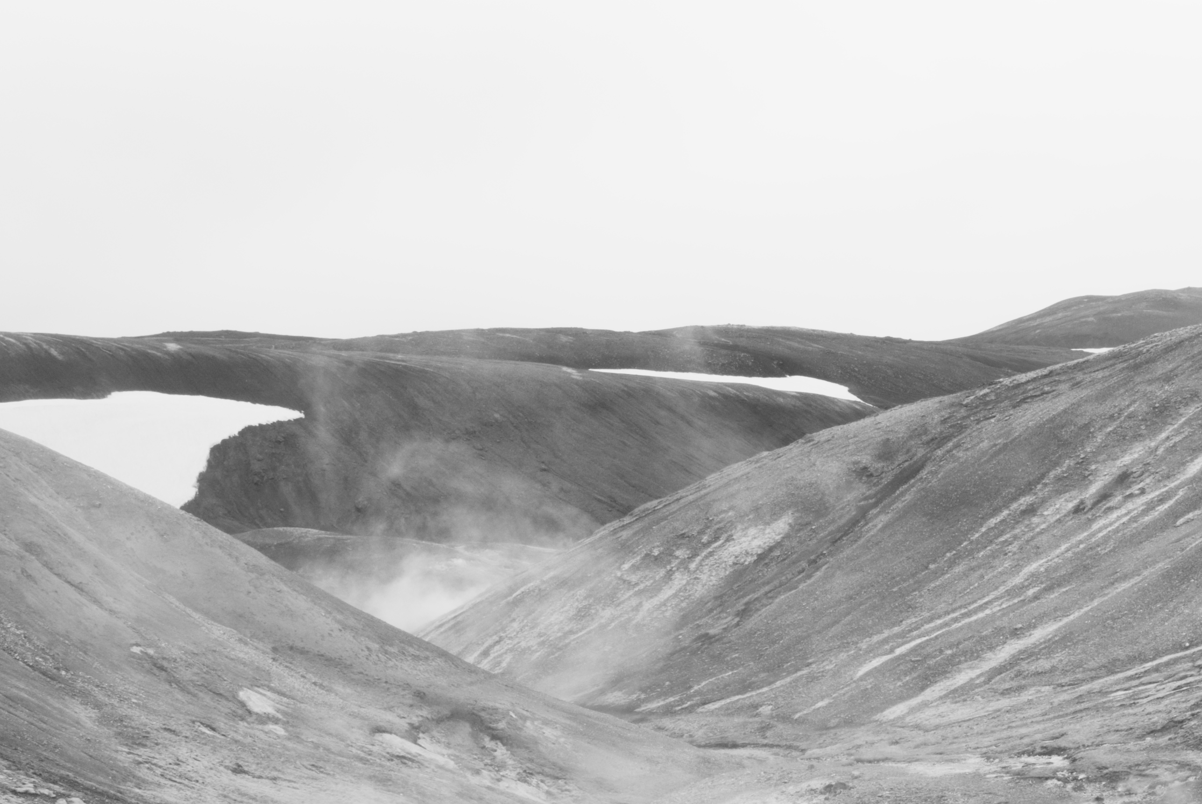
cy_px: 857
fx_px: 1972
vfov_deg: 21.9
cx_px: 1010
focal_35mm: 59
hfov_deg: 32.7
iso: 125
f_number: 5.6
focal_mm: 8.8
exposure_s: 1/160
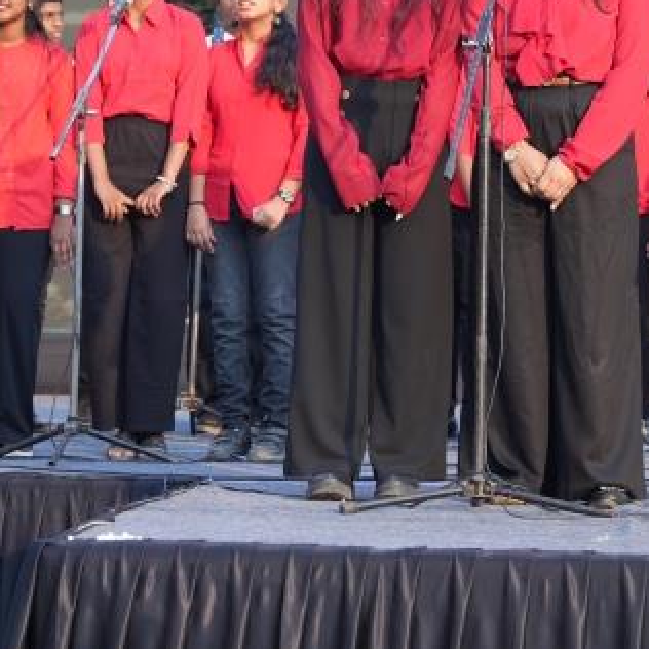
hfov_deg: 10.8
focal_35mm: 161
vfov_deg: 10.8
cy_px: 32
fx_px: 3411
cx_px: 476
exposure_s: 1/200
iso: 200
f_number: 4.5
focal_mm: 58.3
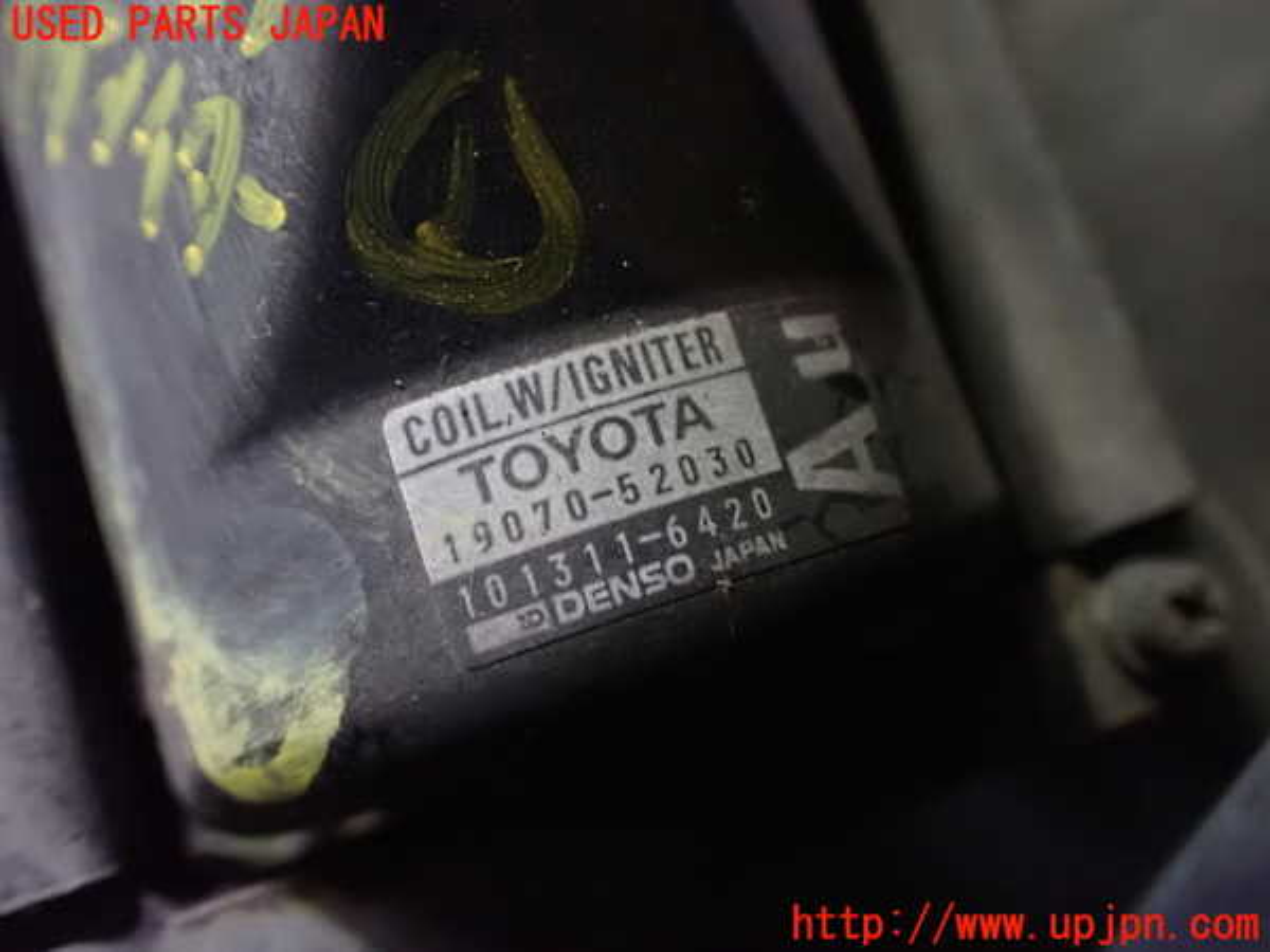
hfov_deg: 60.0
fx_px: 1101
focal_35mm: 30
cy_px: 476
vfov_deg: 46.8
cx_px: 635
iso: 1600
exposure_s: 1/20
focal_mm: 5.4
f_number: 2.3
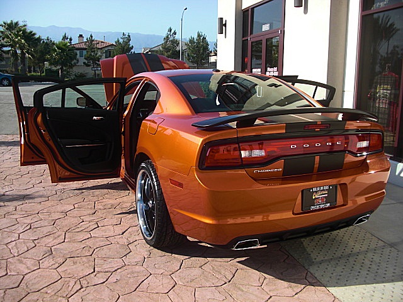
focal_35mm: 36
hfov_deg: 51.4
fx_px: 419
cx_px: 202
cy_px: 151
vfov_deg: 39.7
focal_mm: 6.3
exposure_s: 1/500
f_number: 2.8
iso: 50
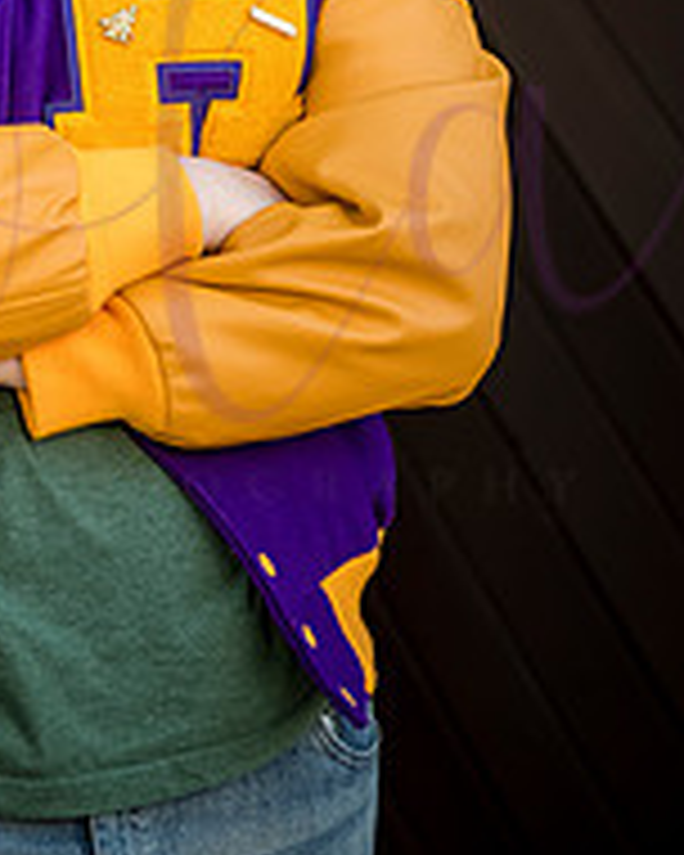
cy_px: -90
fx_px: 5921
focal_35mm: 234
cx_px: 68
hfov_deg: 6.6
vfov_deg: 8.2
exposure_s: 1/400
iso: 640
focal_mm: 105
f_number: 3.5
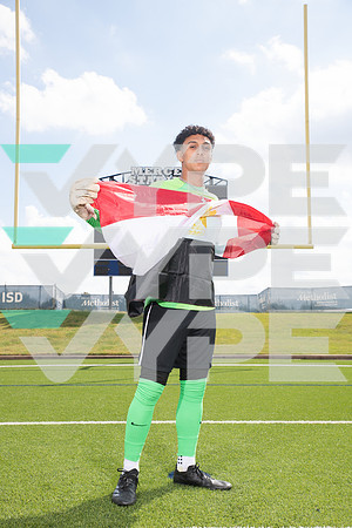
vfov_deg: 48.5
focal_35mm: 40
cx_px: 176
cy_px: 264
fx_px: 587
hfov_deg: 33.4
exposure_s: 1/320
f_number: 7.1
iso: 125
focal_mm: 40
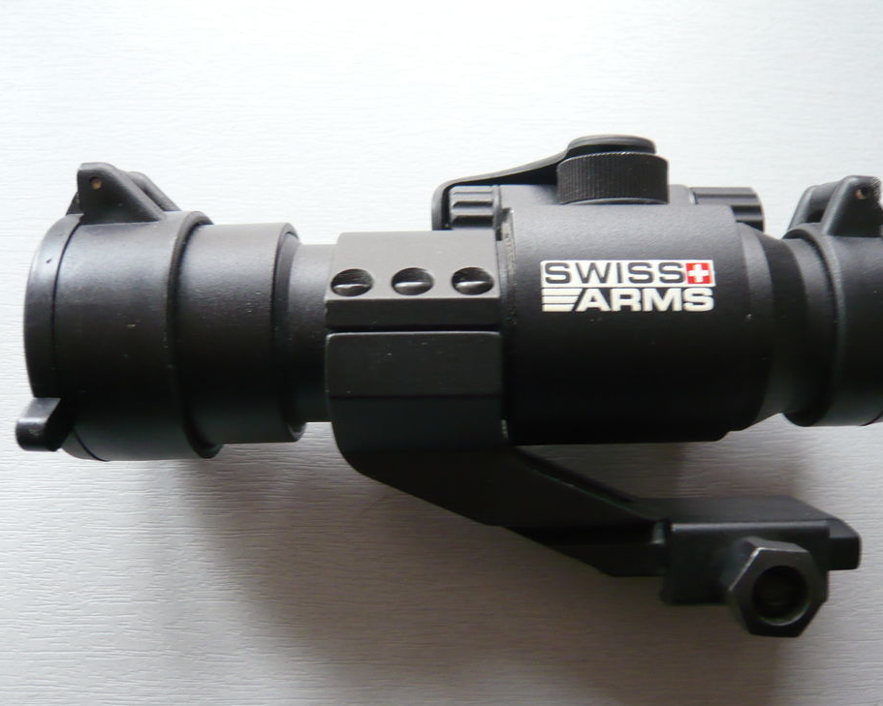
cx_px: 474
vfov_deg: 48.5
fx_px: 784
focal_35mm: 30
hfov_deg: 58.7
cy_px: 361
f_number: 2.8
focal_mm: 4.6
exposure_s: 1/8
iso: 200
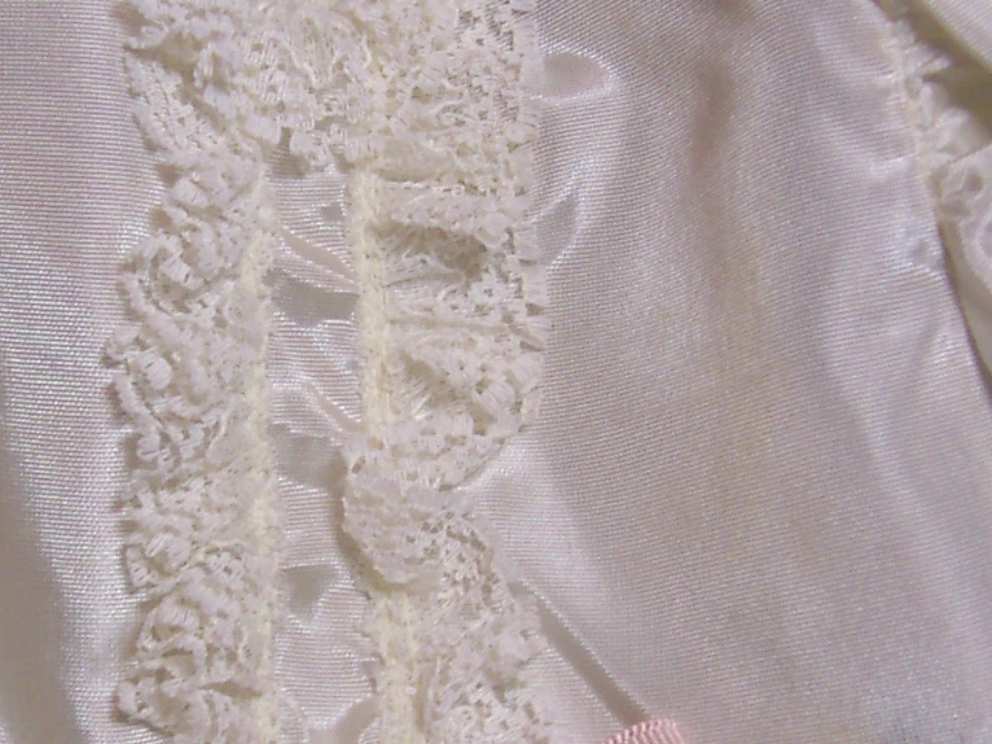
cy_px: 468
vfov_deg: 18.4
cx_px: 330
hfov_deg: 24.3
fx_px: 2292
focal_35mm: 80
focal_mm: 5.6
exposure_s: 1/45
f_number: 2.8
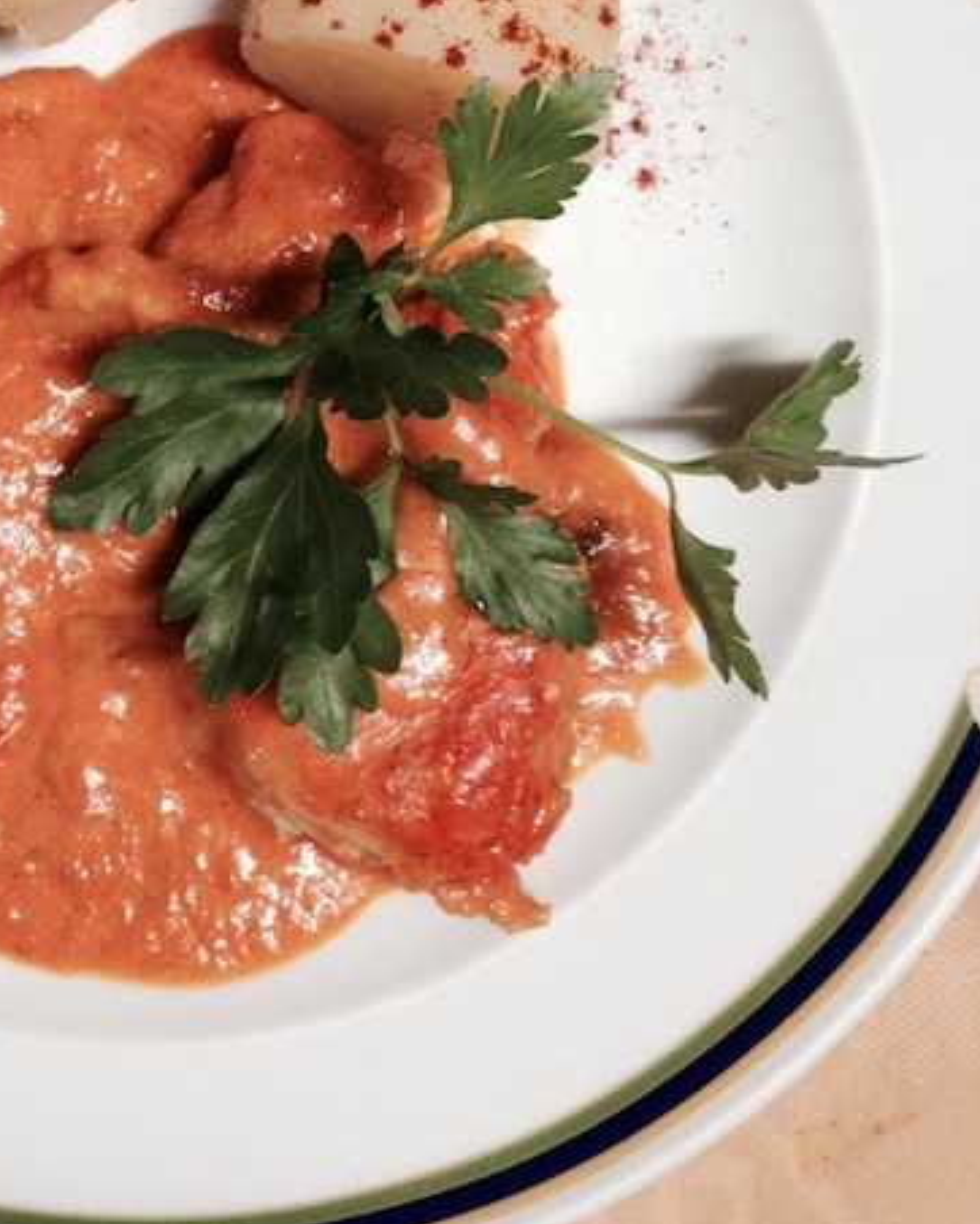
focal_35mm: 57
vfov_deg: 32.3
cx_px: 176
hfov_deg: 26.1
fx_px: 2065
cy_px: 290
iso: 250
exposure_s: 1/20
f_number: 2.4
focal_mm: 4.12
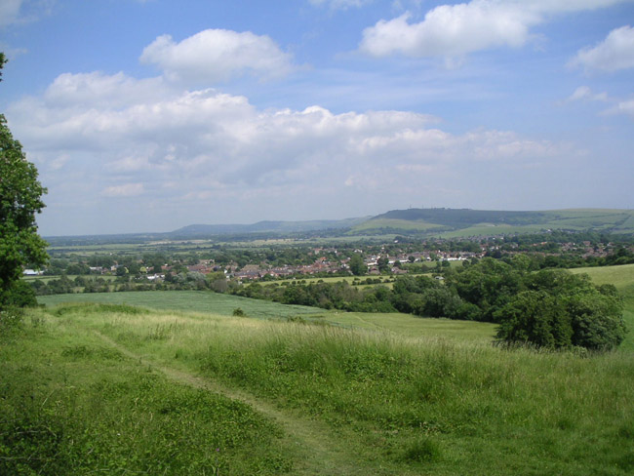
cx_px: 317
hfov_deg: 49.0
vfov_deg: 37.7
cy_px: 238
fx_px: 696
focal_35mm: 38
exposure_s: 1/180
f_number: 6.7
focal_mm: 6
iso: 50
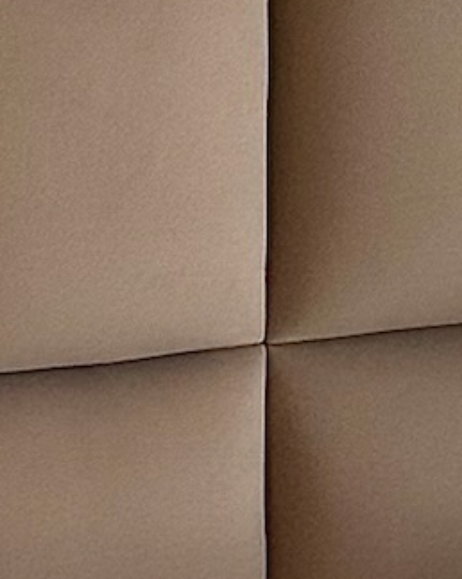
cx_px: 159
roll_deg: -0.5
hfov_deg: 5.2
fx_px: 5081
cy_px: 462
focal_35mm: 297
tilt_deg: -19.9
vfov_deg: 6.5
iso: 64
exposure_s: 1/125
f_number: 1.78
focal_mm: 6.76
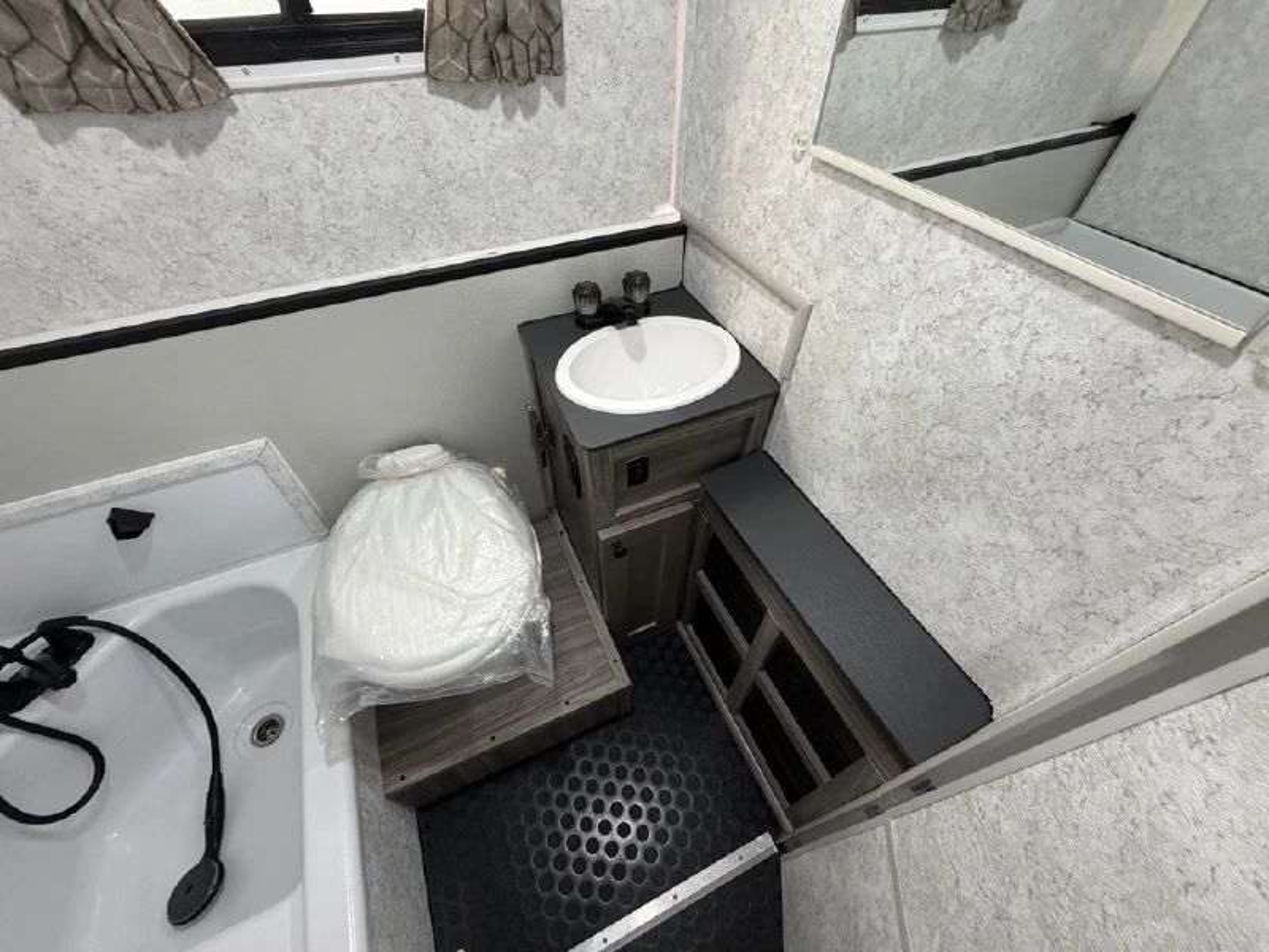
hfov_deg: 102.1
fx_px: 513
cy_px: 476
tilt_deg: -47.8
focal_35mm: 14
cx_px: 634
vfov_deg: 85.7
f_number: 2.2
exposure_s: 1/71
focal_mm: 2.22
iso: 320
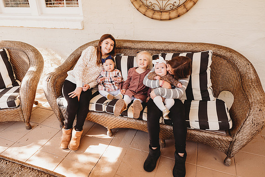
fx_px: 177
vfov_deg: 53.2
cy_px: 88
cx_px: 132
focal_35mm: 24
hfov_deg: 73.7
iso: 400
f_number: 4.5
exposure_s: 1/100
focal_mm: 24
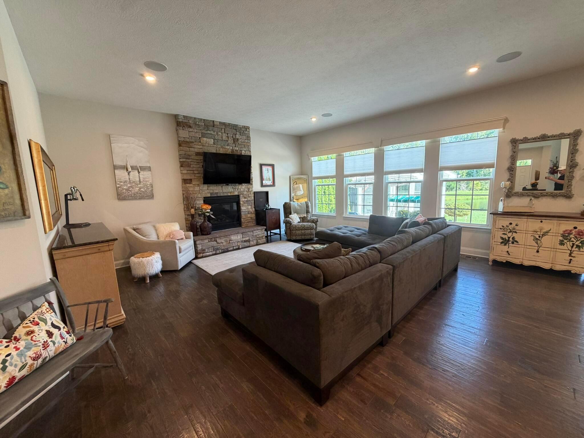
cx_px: 292
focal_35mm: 14
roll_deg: +2.4
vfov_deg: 85.7
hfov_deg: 102.1
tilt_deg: -7.6
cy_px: 219
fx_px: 236
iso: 200
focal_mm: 2.22
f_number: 2.2
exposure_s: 1/60
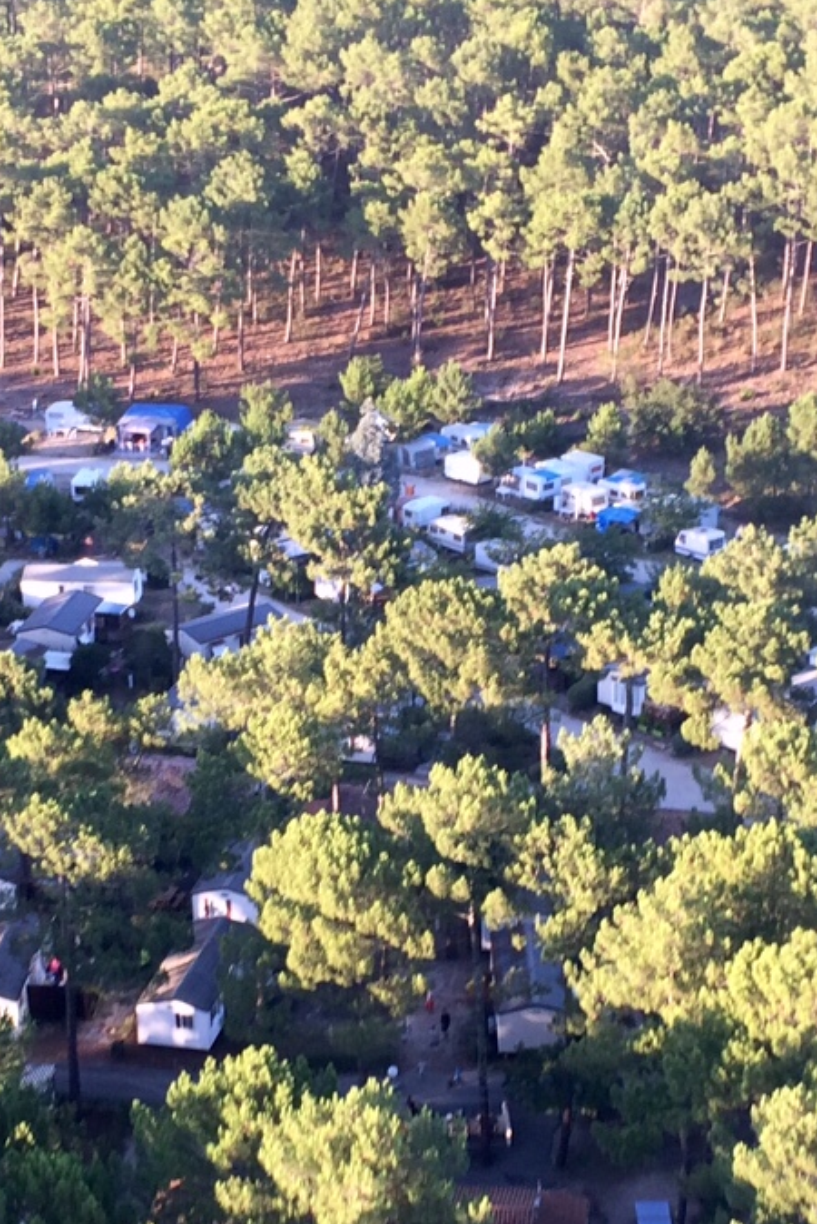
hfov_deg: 18.7
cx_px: 467
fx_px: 2482
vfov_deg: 27.5
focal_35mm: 73
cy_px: 806
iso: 32
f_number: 2.2
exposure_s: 1/143
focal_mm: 4.15
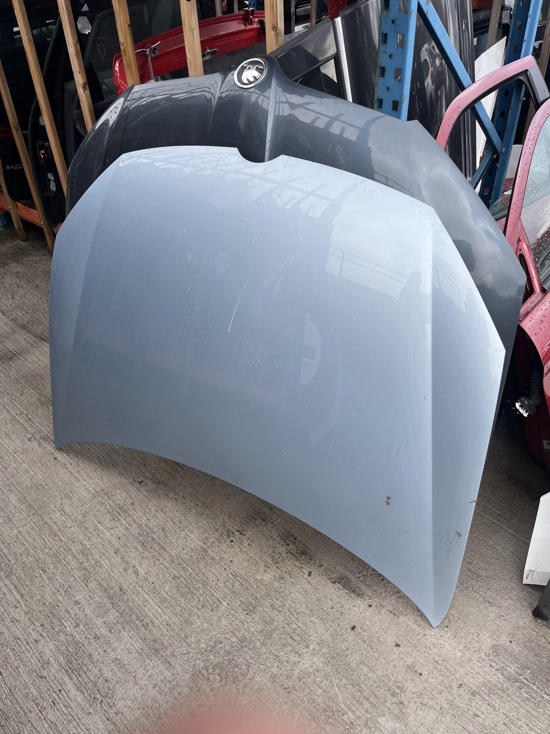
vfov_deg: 67.3
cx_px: 275
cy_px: 367
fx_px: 551
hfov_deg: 53.1
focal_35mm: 26
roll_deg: +2.8
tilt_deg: -38.6
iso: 50
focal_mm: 5.1
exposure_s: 1/804
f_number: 1.6
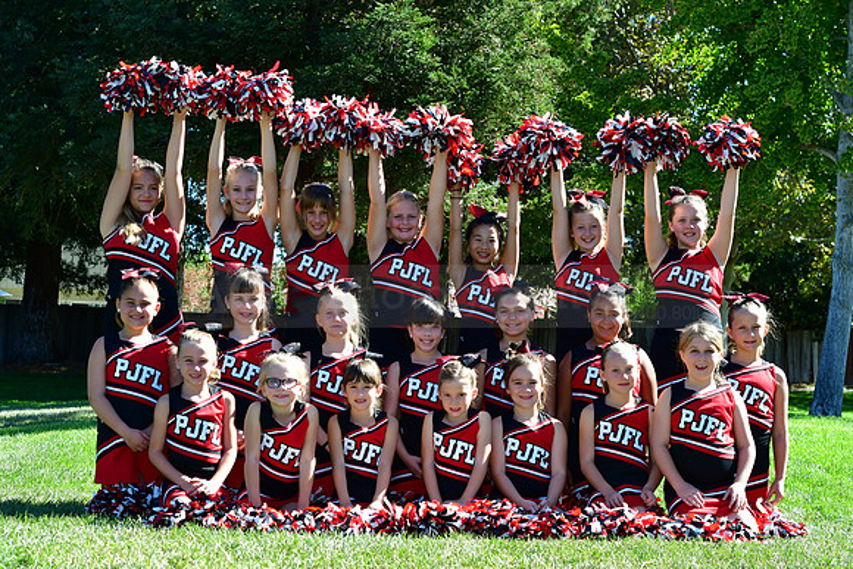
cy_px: 284
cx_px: 426
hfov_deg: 27.0
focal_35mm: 75
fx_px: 1777
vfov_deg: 18.2
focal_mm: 50
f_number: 6.3
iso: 400
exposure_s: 1/500
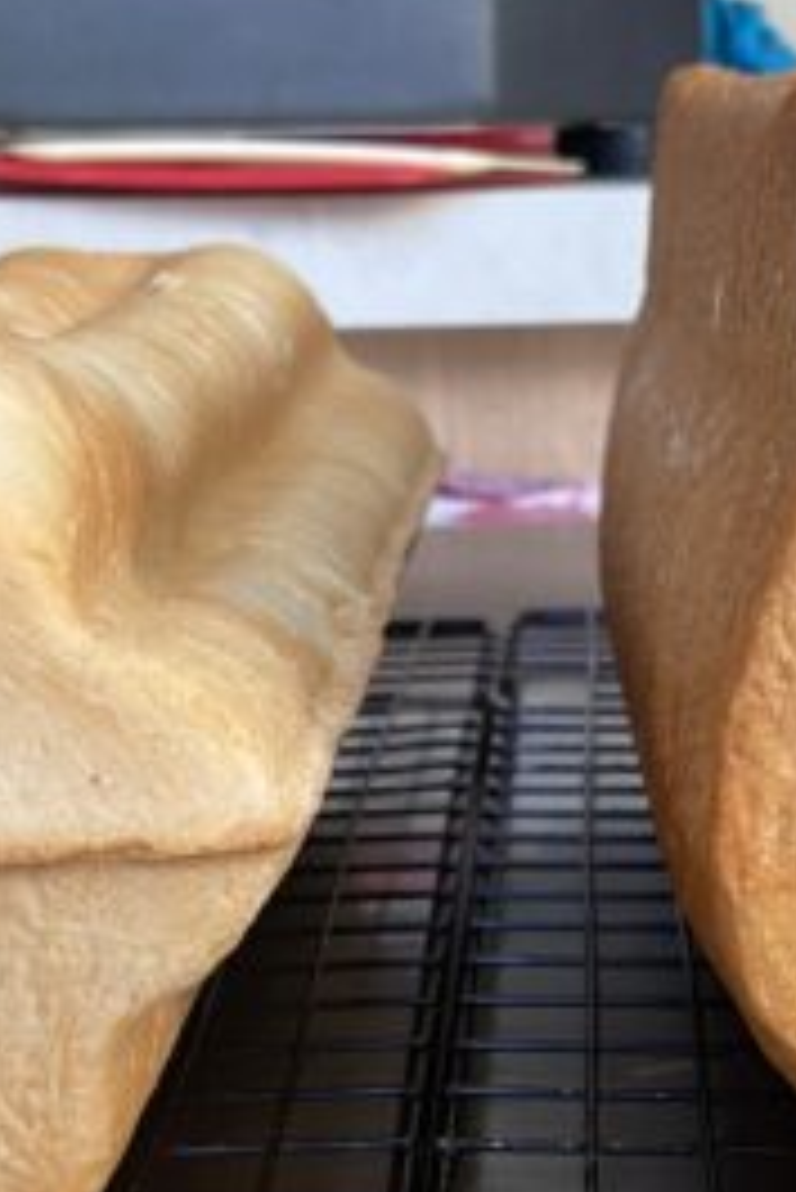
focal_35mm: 68
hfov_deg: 20.0
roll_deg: +1.6
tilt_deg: -16.8
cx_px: 537
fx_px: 2252
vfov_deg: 29.5
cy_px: 774
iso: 200
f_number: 1.8
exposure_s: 1/60
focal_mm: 4.25
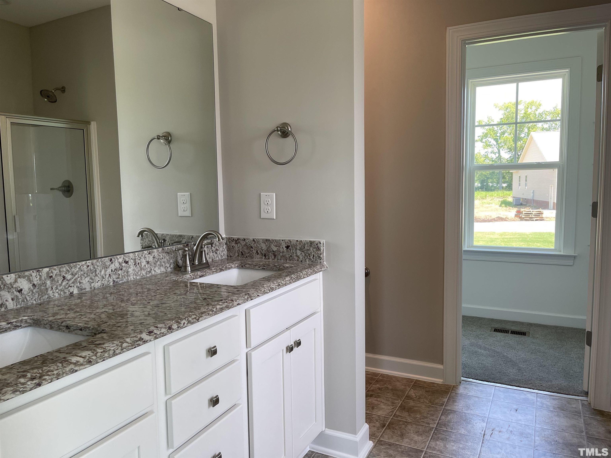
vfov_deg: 53.1
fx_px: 459
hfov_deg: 67.3
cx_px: 306
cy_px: 229
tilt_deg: -5.7
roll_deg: +1.4
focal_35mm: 26
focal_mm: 5.1
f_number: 1.6
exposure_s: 1/121
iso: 64
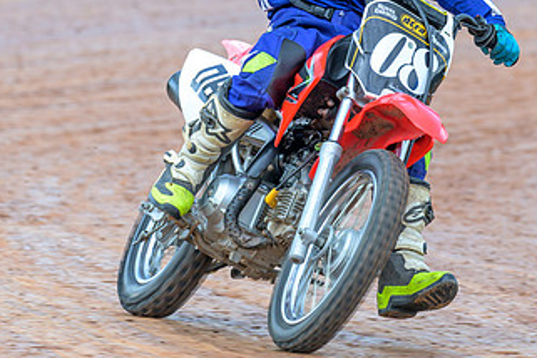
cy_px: 117
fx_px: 9785
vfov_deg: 2.1
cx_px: 379
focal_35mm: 656
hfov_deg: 3.1
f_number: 5
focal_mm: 200
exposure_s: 1/320
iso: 200
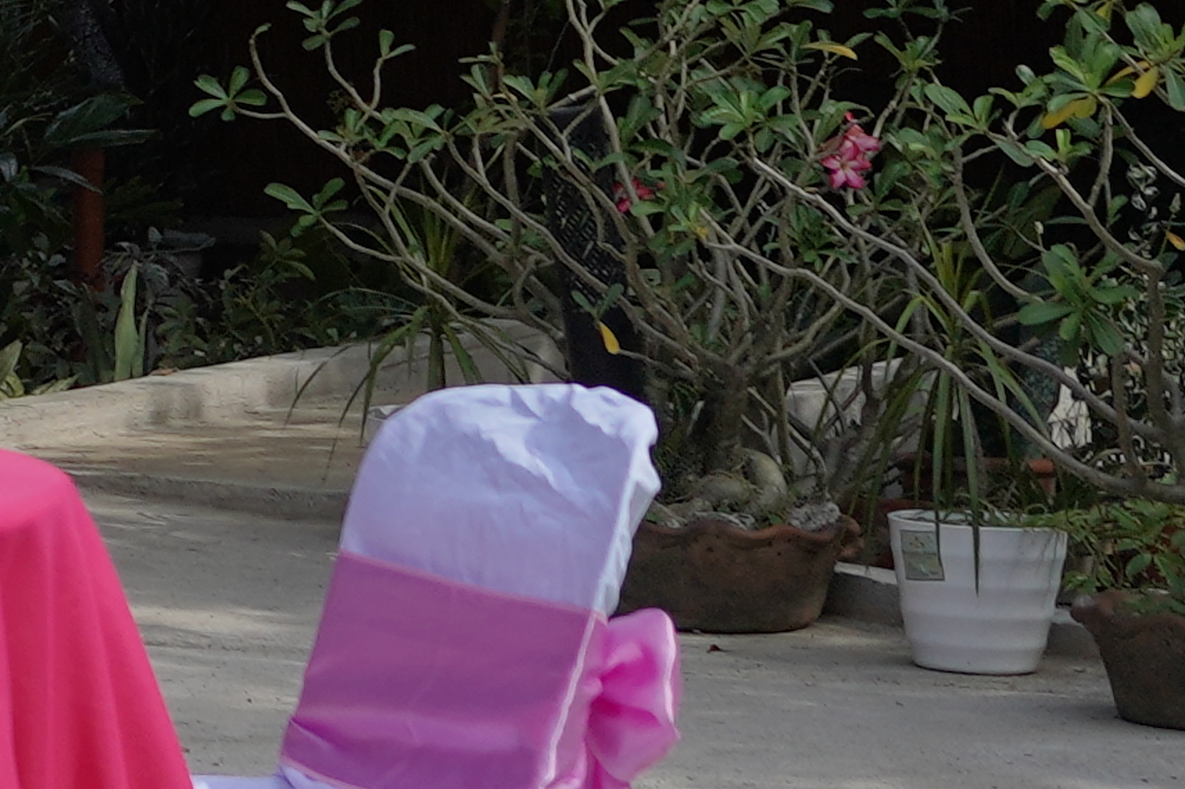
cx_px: -2774
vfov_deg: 5.5
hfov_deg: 7.1
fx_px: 8095
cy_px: -743
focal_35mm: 246
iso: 200
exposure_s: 1/2000
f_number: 3.5
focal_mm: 35
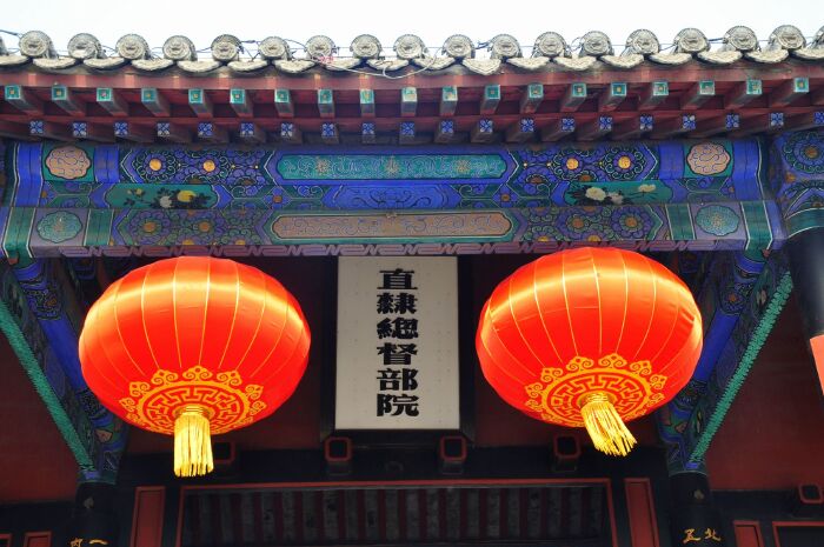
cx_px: 412
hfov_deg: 37.9
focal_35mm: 52
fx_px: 1200
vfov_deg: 25.7
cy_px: 274
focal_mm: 35
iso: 400
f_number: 10
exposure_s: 1/200
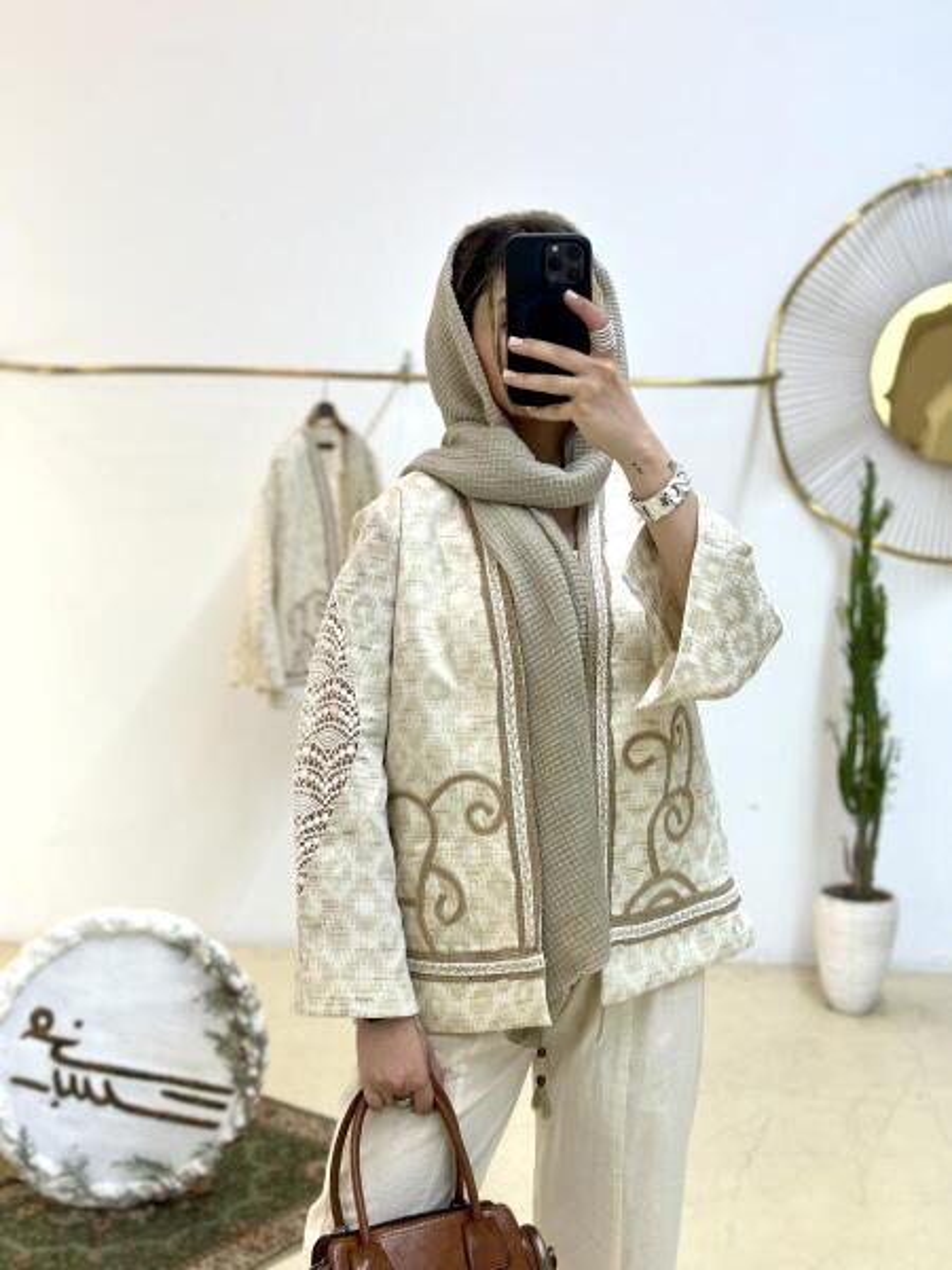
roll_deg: -1.5
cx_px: 476
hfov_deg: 30.3
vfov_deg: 39.7
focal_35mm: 48
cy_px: 635
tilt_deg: -14.6
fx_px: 1760
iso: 64
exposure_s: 1/128
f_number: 1.78
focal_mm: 6.86
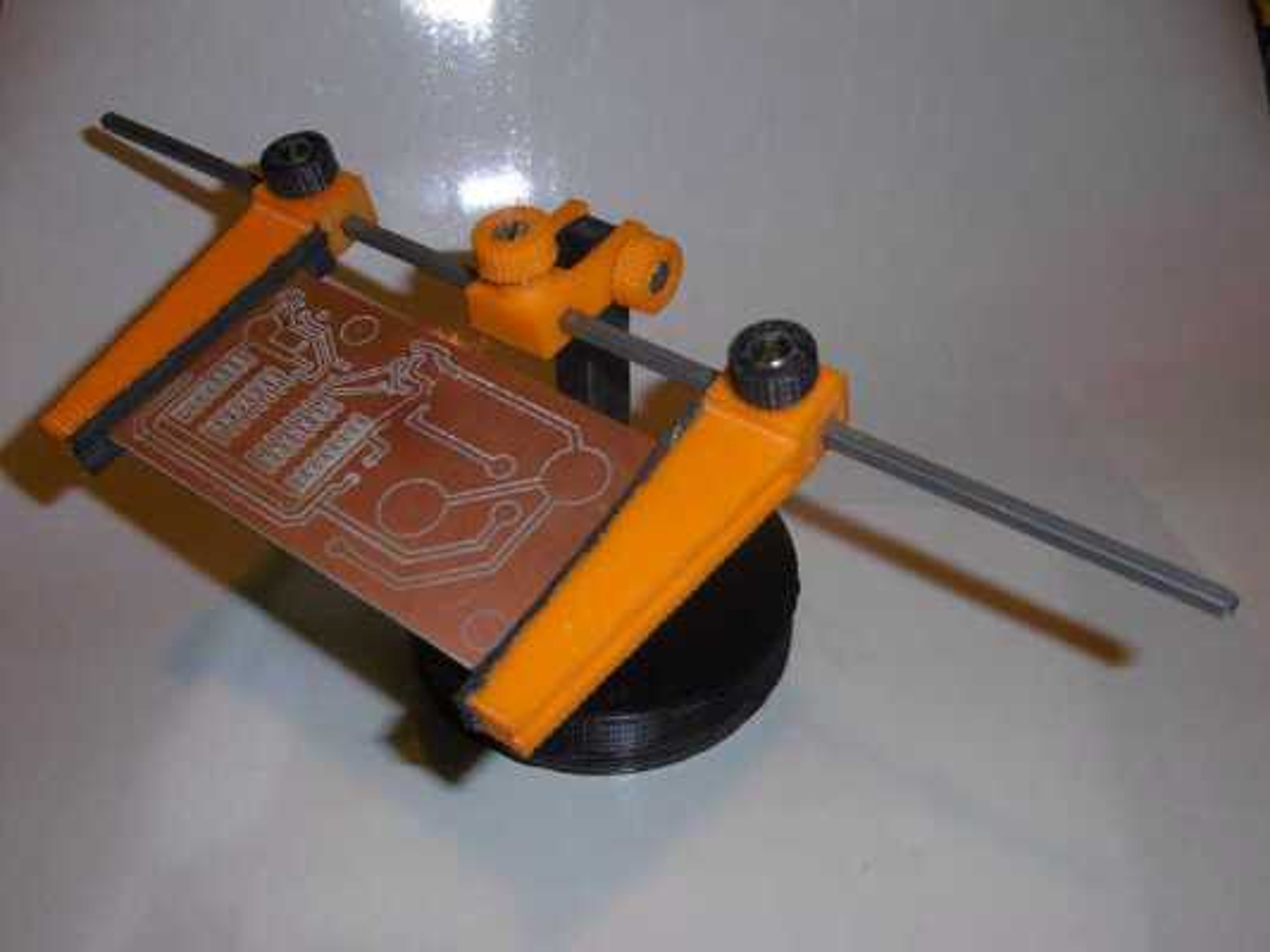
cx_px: 635
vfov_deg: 37.7
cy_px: 476
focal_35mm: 38
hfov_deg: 49.0
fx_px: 1394
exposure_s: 1/125
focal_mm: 6.8
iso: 100
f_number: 3.7
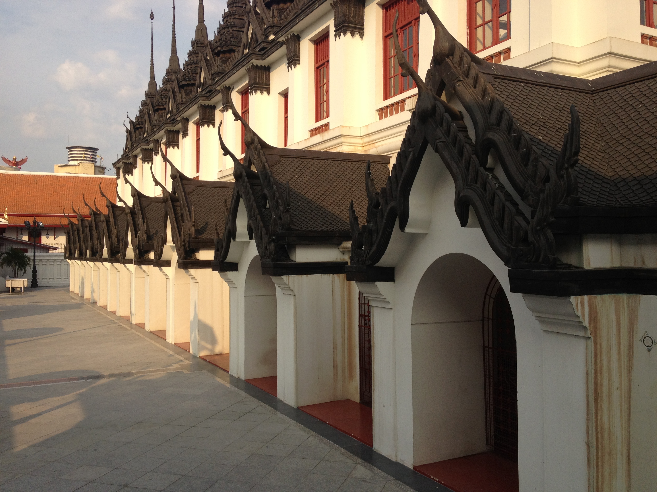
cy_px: 246
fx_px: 664
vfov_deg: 40.7
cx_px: 328
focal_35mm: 35
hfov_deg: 52.6
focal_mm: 4.28
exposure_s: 1/1062
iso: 64
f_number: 2.4
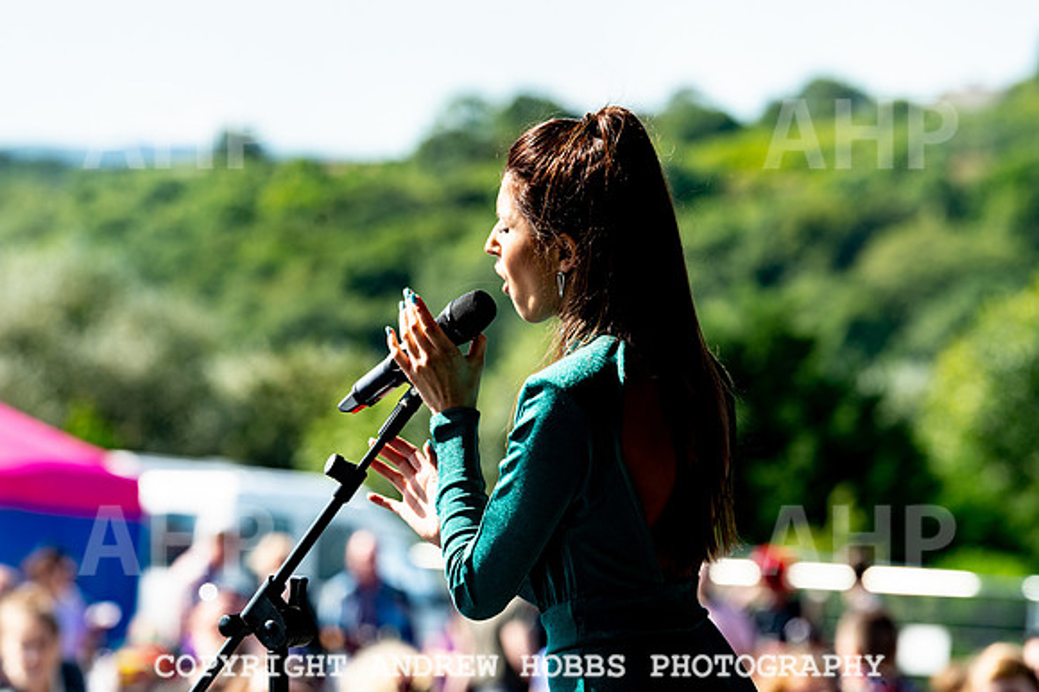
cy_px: 346
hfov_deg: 9.4
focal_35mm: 219
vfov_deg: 6.3
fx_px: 6313
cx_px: 520
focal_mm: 200
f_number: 5.6
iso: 100
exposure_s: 1/640
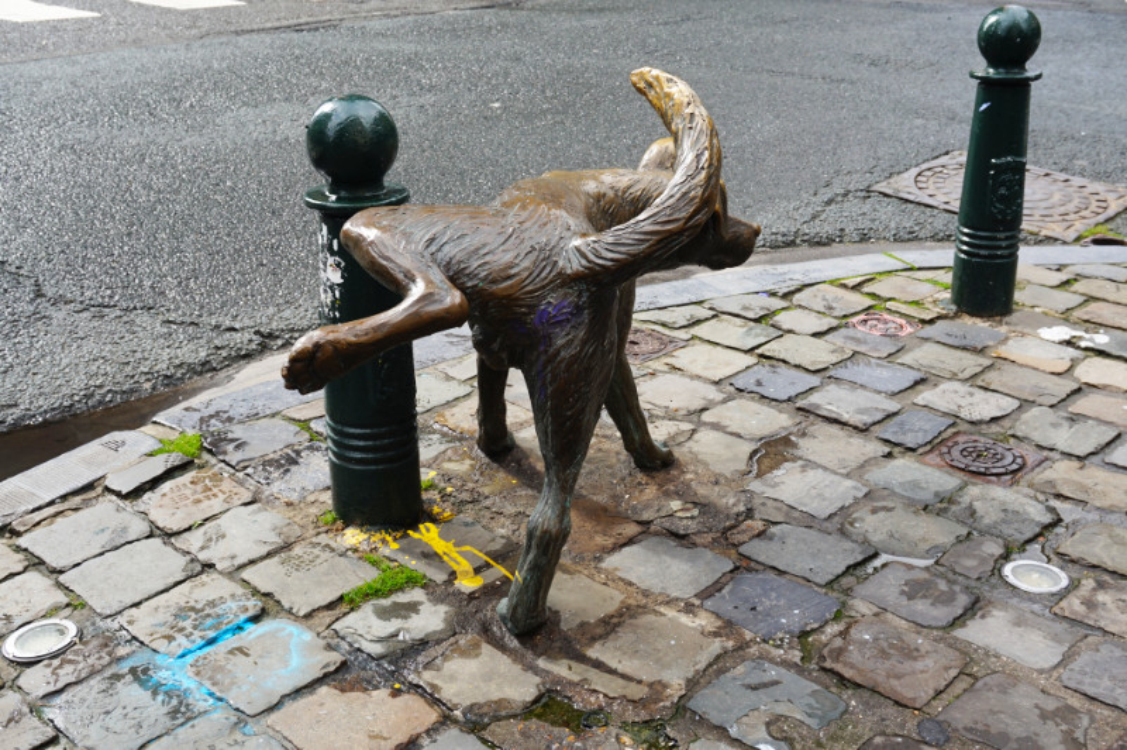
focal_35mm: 39
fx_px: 1220
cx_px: 564
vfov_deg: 34.2
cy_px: 375
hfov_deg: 49.6
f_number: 8
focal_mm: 26
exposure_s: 1/80
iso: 100
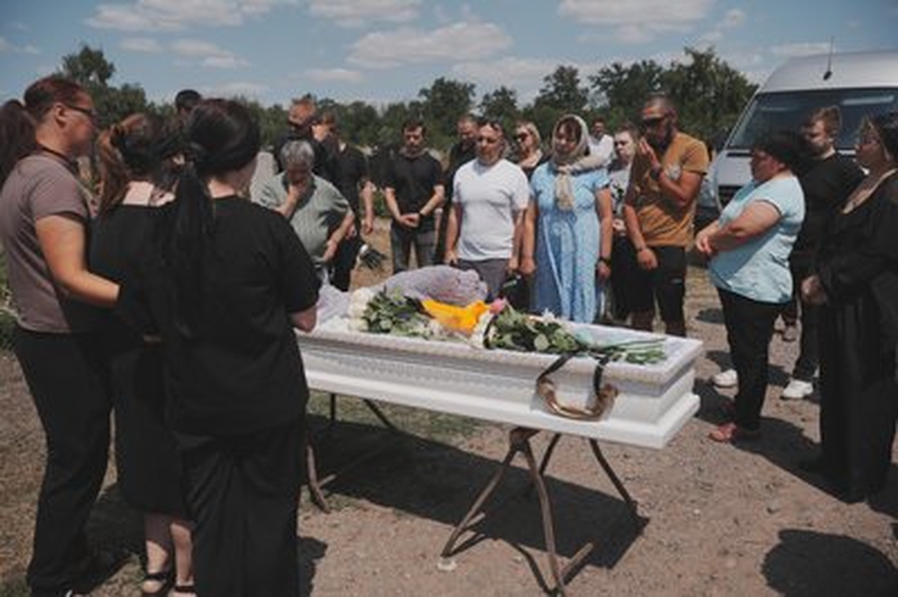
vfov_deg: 46.3
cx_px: 449
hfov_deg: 65.5
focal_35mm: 28
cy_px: 298
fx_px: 698
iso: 100
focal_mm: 28
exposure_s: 1/4000
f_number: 4.5
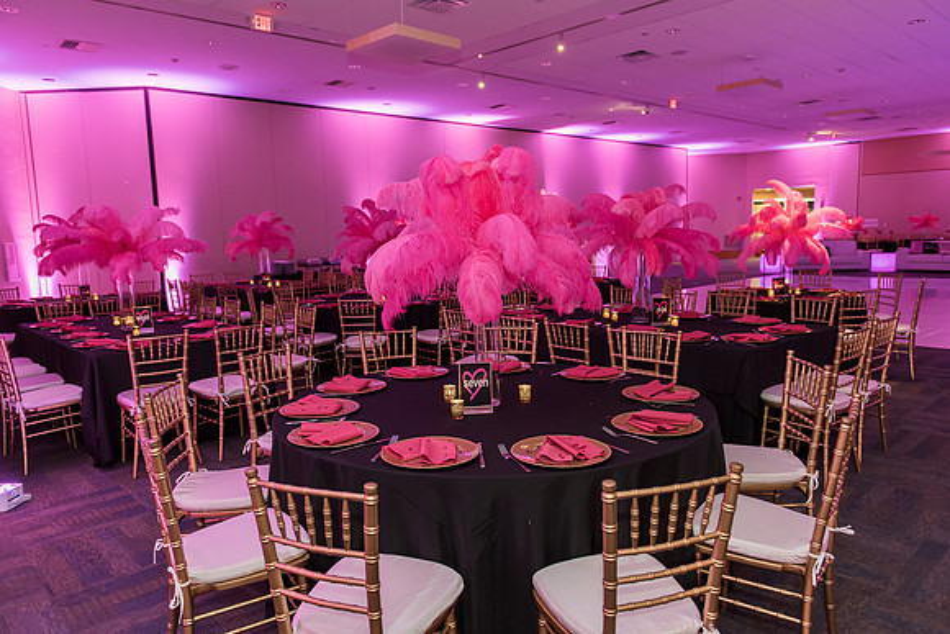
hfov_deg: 69.4
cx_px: 475
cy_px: 317
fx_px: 686
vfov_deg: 49.6
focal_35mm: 26
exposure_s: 1/50
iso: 1600
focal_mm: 26
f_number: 3.2
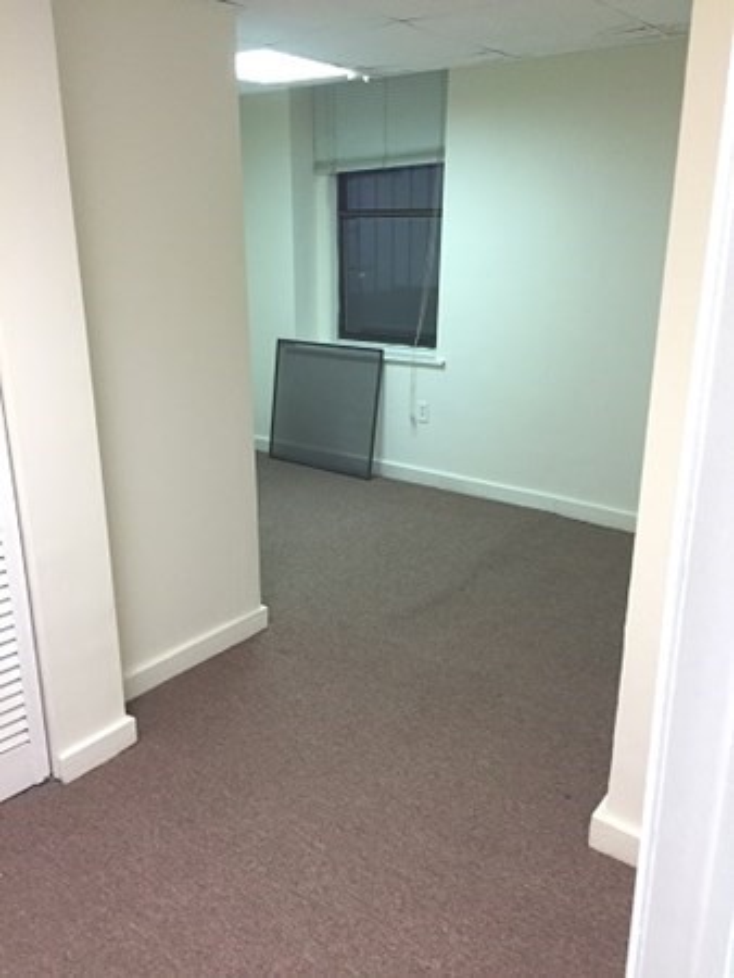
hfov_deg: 48.3
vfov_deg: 61.6
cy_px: 489
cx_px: 367
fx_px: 819
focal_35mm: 29
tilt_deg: -18.3
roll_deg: -0.8
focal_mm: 4.15
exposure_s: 1/30
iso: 160
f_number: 2.2
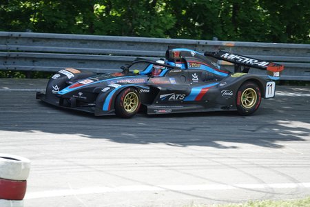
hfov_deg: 6.6
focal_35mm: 310
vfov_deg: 4.4
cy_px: 104
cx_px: 155
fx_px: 2669
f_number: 4
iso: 400
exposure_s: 1/800
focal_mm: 113.69
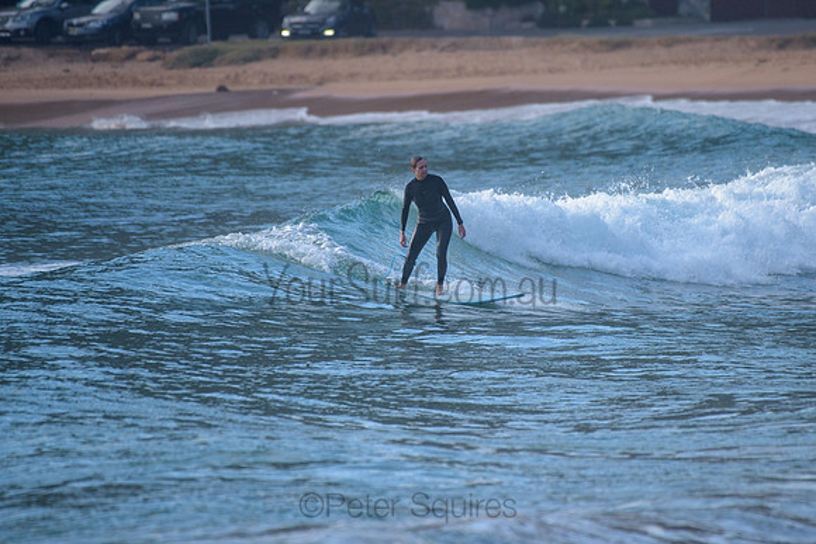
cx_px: 465
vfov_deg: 2.1
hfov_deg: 3.2
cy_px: 234
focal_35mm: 652
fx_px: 14790
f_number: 5.6
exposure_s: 1/2000
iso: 640
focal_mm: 500
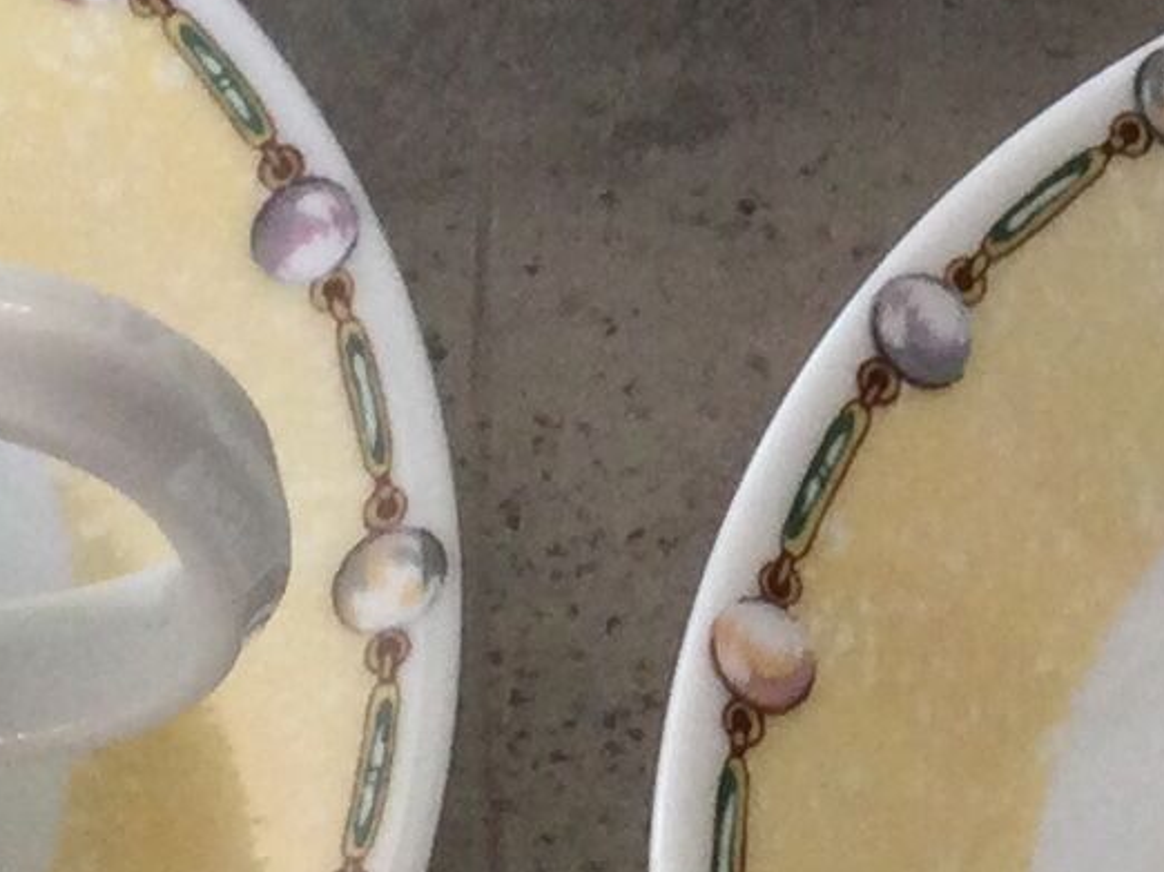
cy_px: -589
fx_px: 6520
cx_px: 1035
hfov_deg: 10.2
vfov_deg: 7.5
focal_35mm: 194
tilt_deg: -47.7
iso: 40
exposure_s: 1/100
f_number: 2.4
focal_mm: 3.3
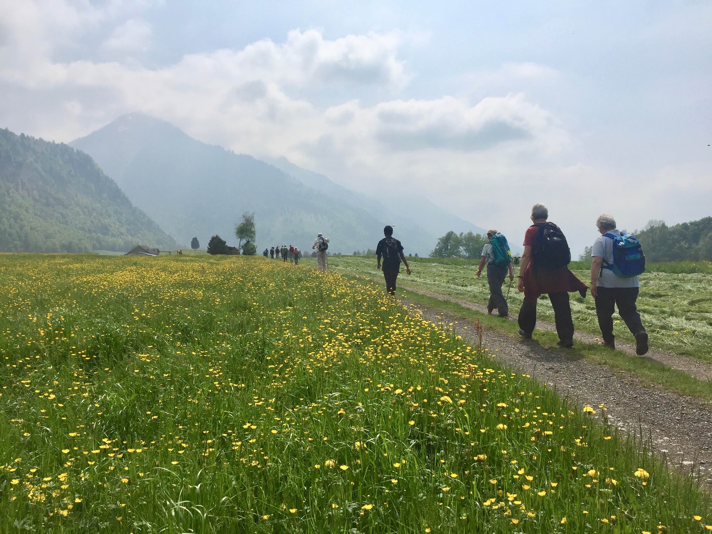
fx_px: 596
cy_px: 267
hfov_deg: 61.7
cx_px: 356
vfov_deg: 48.2
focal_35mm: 29
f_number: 2.2
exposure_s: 1/5650
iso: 32
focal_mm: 4.15
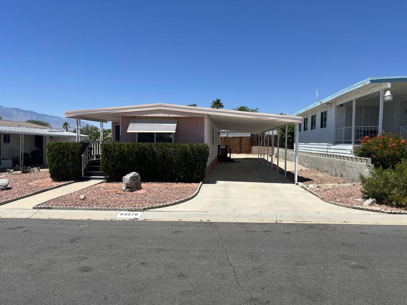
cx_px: 204
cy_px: 152
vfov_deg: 53.1
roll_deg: -0.4
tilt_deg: -1.8
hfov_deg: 67.3
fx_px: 306
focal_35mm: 26
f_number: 1.5
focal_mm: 5.7
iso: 50
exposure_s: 1/6211
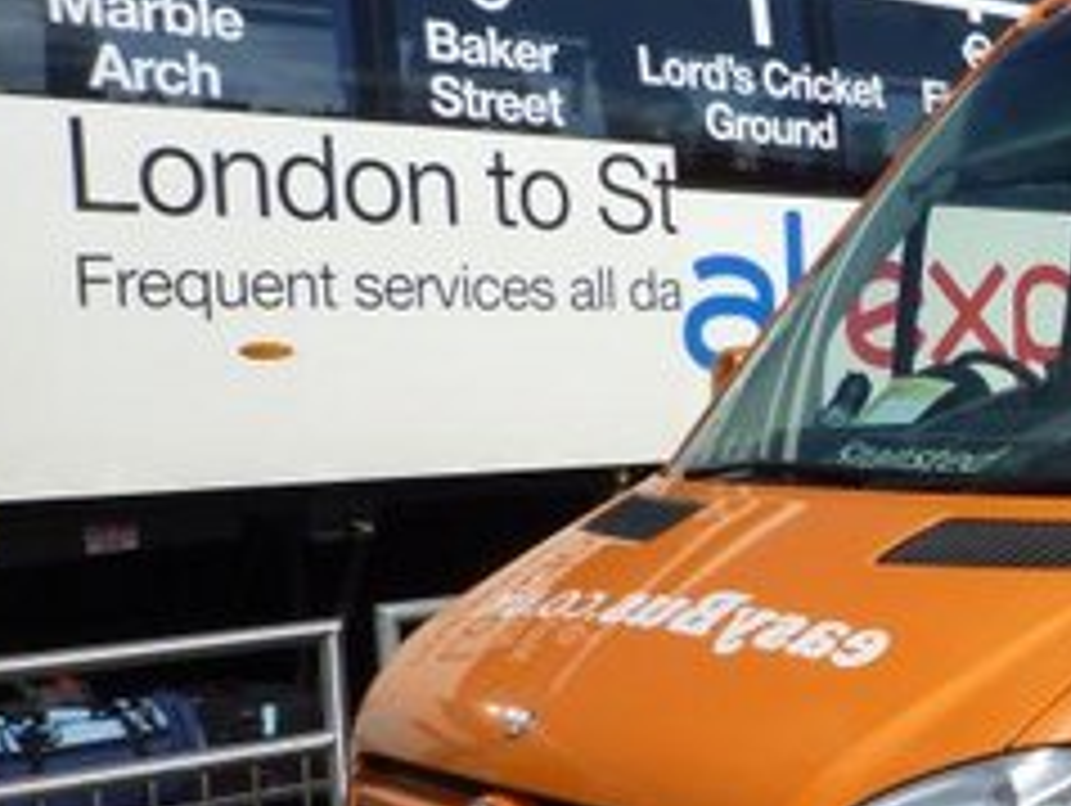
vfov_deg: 23.2
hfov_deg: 27.1
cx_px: 1287
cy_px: 572
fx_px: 1951
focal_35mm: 63
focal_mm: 4.4
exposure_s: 1/800
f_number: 5
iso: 80
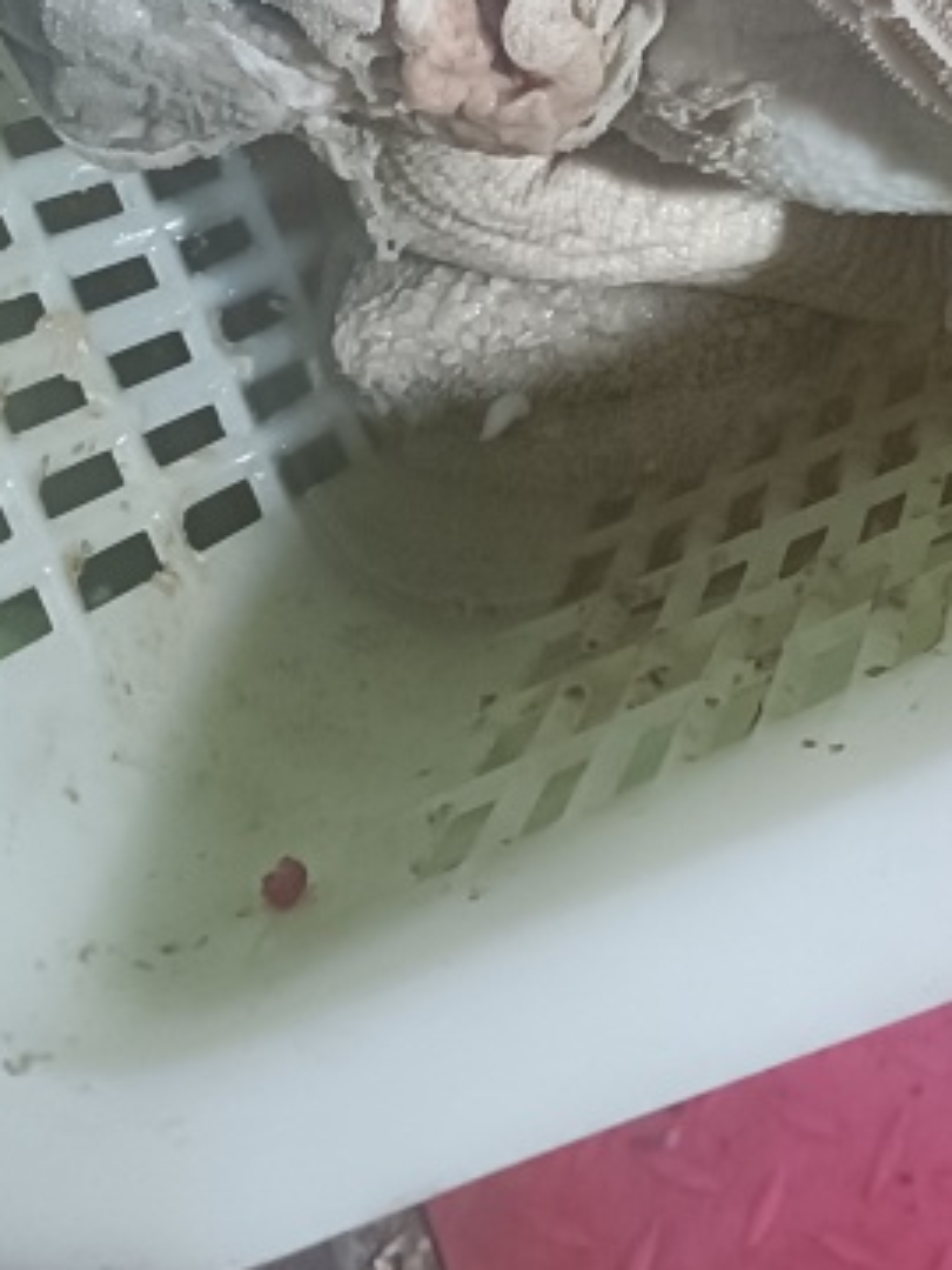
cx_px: 1252
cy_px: -344
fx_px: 2714
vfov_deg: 23.5
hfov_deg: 18.5
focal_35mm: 74
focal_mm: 4.7
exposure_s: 1/50
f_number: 1.7
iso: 1787
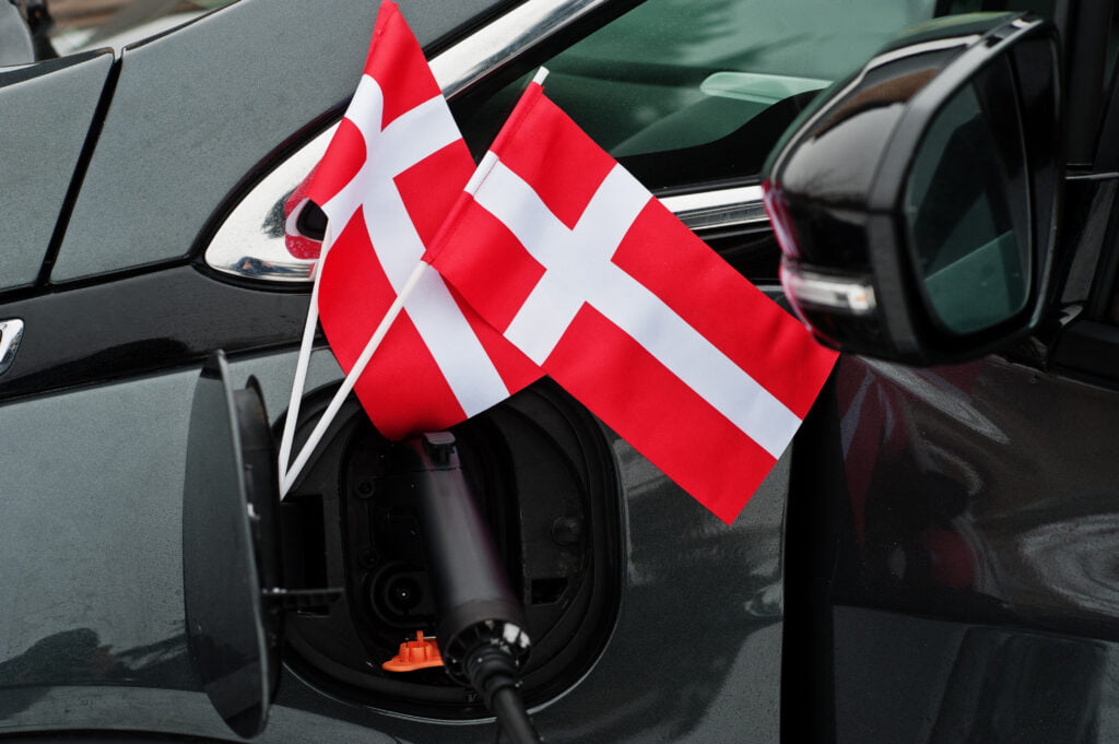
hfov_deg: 23.9
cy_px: 372
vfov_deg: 16.0
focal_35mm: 85
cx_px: 560
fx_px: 2640
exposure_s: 1/200
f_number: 5
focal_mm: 85
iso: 200
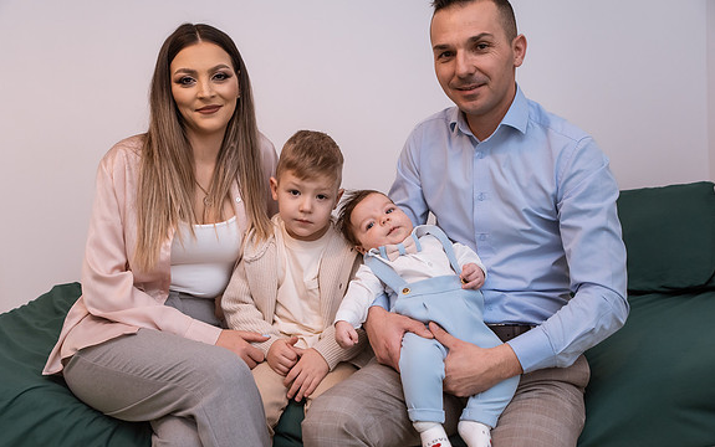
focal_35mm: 37
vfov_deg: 34.5
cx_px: 356
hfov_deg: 52.7
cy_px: 230
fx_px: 721
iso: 1000
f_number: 4
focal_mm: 36
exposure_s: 1/160
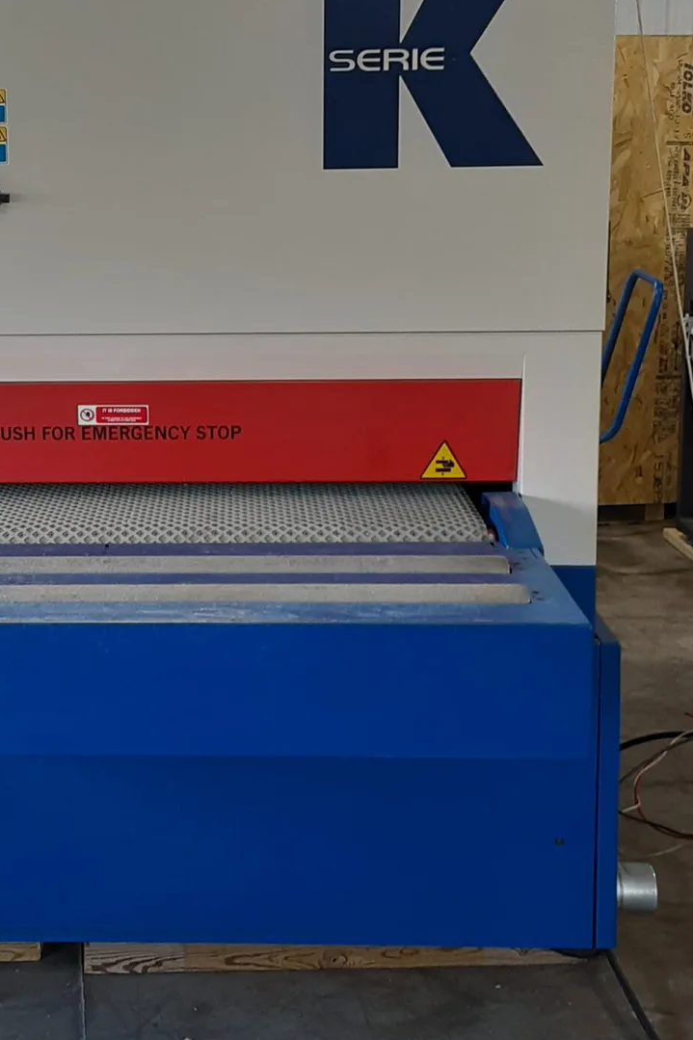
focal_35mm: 54
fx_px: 1560
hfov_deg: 24.7
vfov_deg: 36.6
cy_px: 373
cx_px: 149
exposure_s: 1/40
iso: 64
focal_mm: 2.9
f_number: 1.9
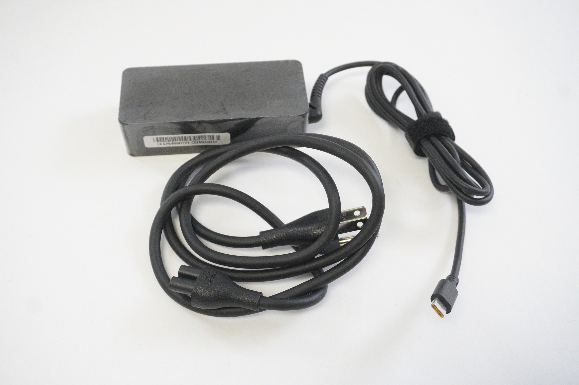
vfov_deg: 35.4
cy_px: 192
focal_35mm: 38
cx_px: 290
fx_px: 603
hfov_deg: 51.3
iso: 2500
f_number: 5.6
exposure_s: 1/100
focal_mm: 25
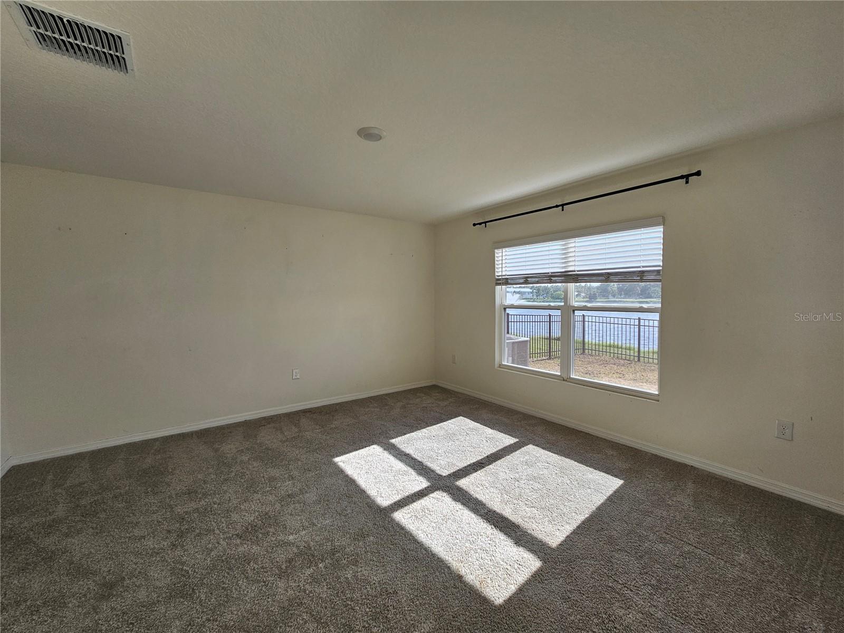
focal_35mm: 13
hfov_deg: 106.2
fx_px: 317
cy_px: 316
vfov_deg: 89.9
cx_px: 422
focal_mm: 2.2
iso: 50
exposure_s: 1/60
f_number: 2.2
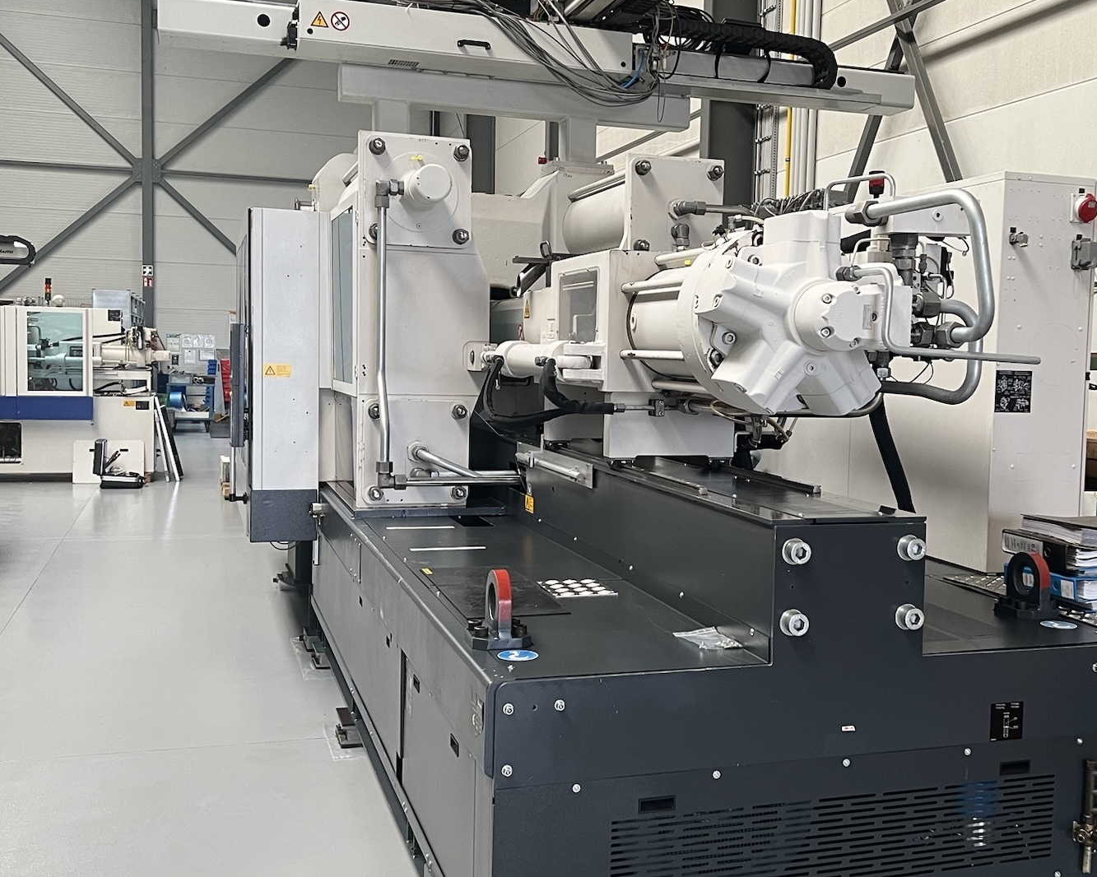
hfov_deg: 46.6
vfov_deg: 38.2
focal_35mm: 39
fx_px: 1266
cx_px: 645
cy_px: 425
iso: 125
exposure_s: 1/50
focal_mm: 5.7
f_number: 1.5
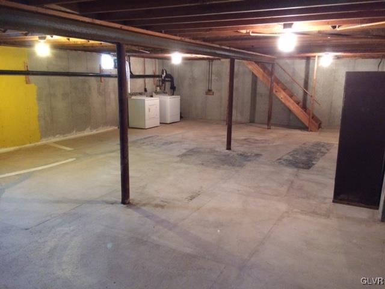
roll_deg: +0.0
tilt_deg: -10.6
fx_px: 323
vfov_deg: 48.2
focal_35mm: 29
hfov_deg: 61.7
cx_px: 192
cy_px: 144
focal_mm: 4.15
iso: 500
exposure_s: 1/15
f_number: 2.2
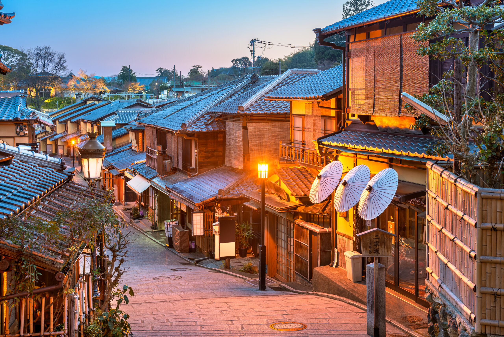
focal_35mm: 44
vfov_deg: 30.5
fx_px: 616
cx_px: 252
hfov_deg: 44.5
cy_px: 168
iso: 64
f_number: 8
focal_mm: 44
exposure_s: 13
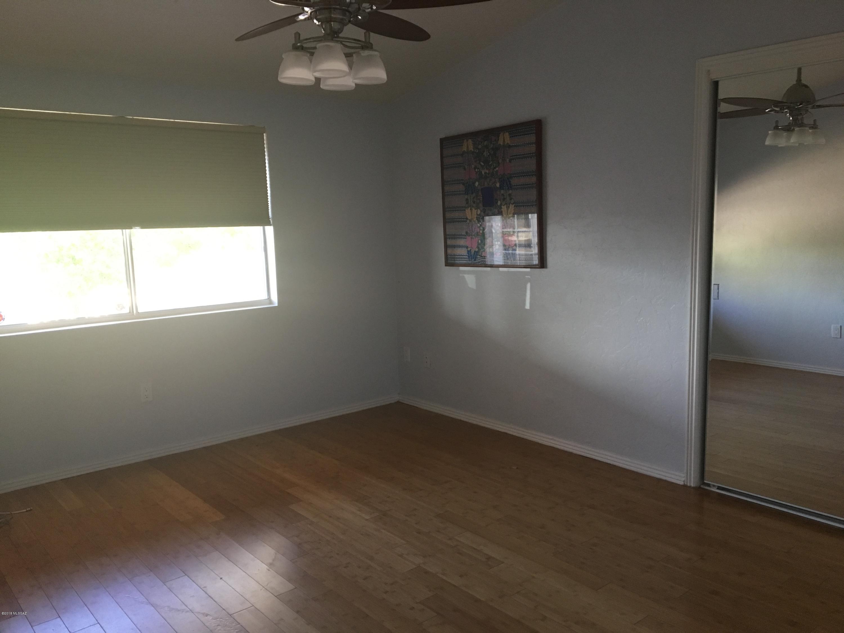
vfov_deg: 48.2
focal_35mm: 29
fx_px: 707
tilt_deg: -8.0
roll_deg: +2.6
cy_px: 316
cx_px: 422
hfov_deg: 61.7
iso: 160
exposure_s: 1/33
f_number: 2.2
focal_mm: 4.15
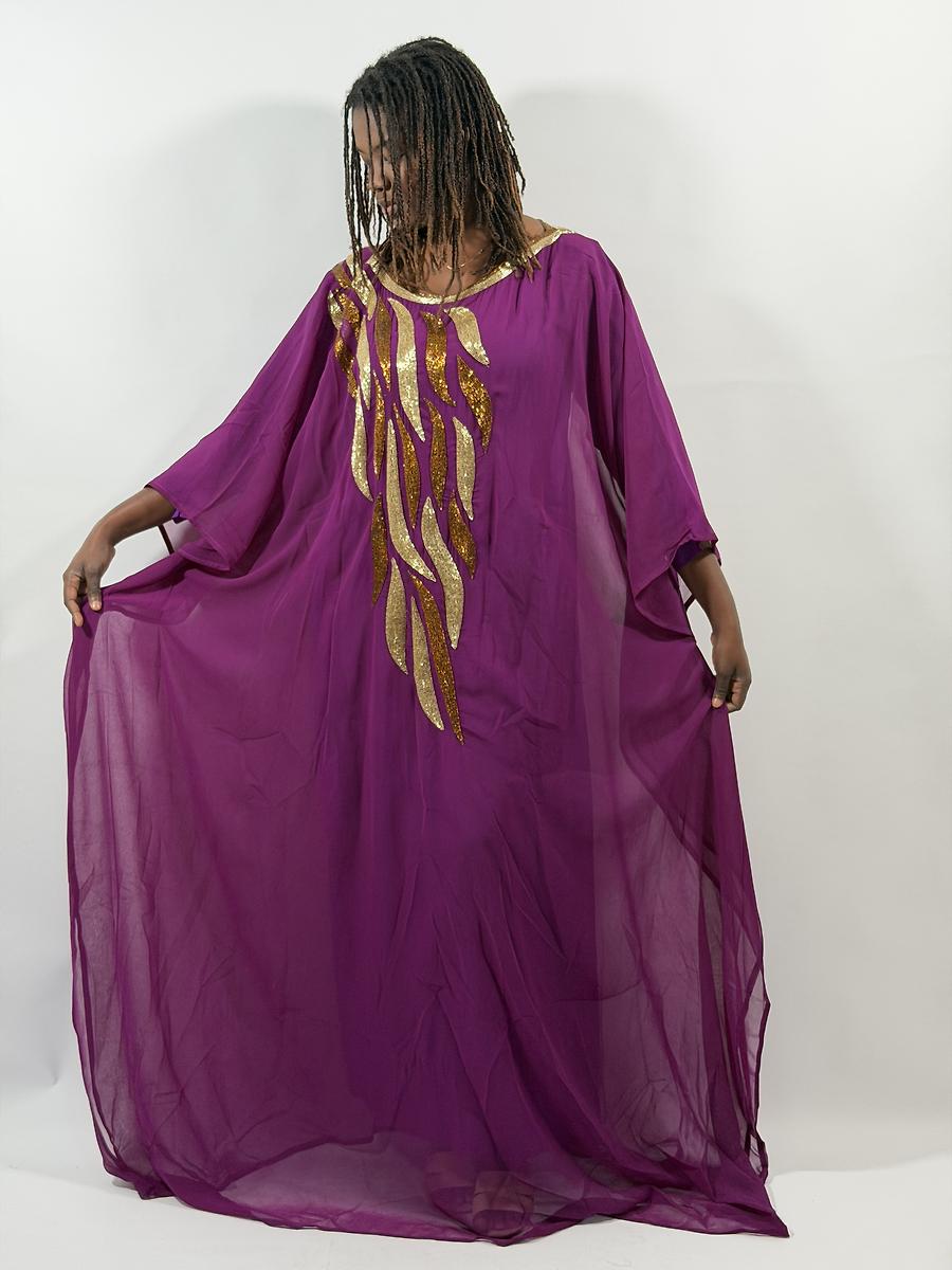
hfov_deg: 30.3
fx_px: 1760
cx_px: 476
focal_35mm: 48
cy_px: 635
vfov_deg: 39.7
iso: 100
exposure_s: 1/100
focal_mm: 6.76
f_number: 1.78
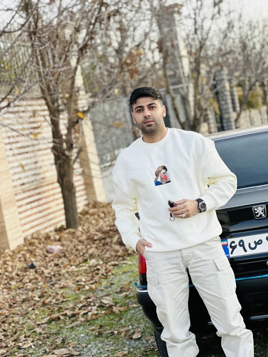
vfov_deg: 25.3
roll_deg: +10.5
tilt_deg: -2.8
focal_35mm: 77
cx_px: 134
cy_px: 178
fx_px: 795
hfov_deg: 19.1
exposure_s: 1/121
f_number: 2.8
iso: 80
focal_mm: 9
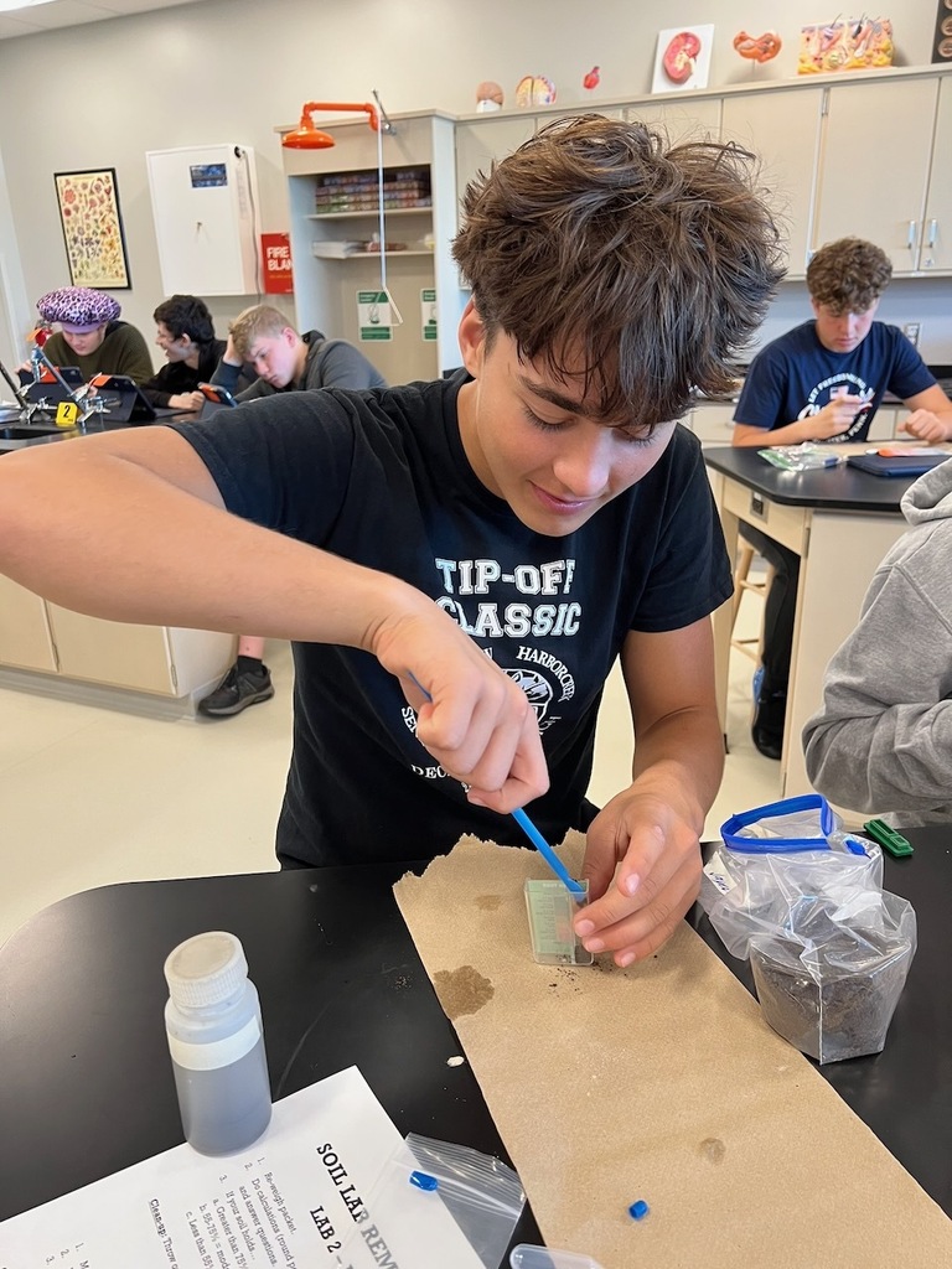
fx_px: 953
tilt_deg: -20.3
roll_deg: +2.3
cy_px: 634
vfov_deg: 67.3
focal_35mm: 26
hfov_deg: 53.1
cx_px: 476
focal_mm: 5.7
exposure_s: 1/60
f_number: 1.5
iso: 200
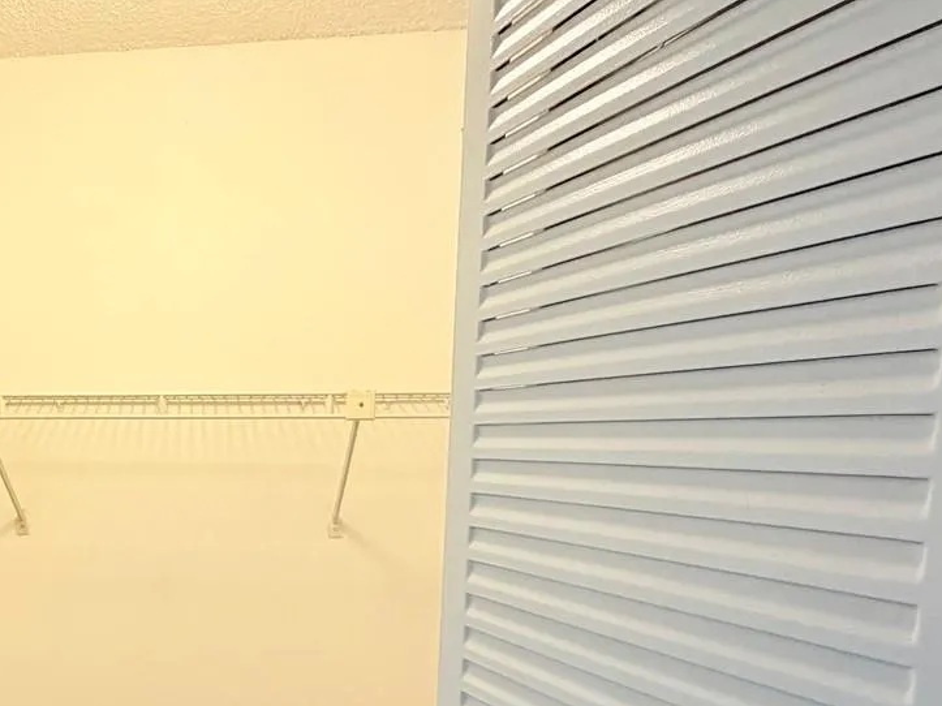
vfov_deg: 44.3
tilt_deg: -4.7
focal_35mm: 31
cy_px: 509
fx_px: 843
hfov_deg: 52.2
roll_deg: -0.3
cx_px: 115
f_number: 2.2
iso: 250
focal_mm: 2.22
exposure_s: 1/120
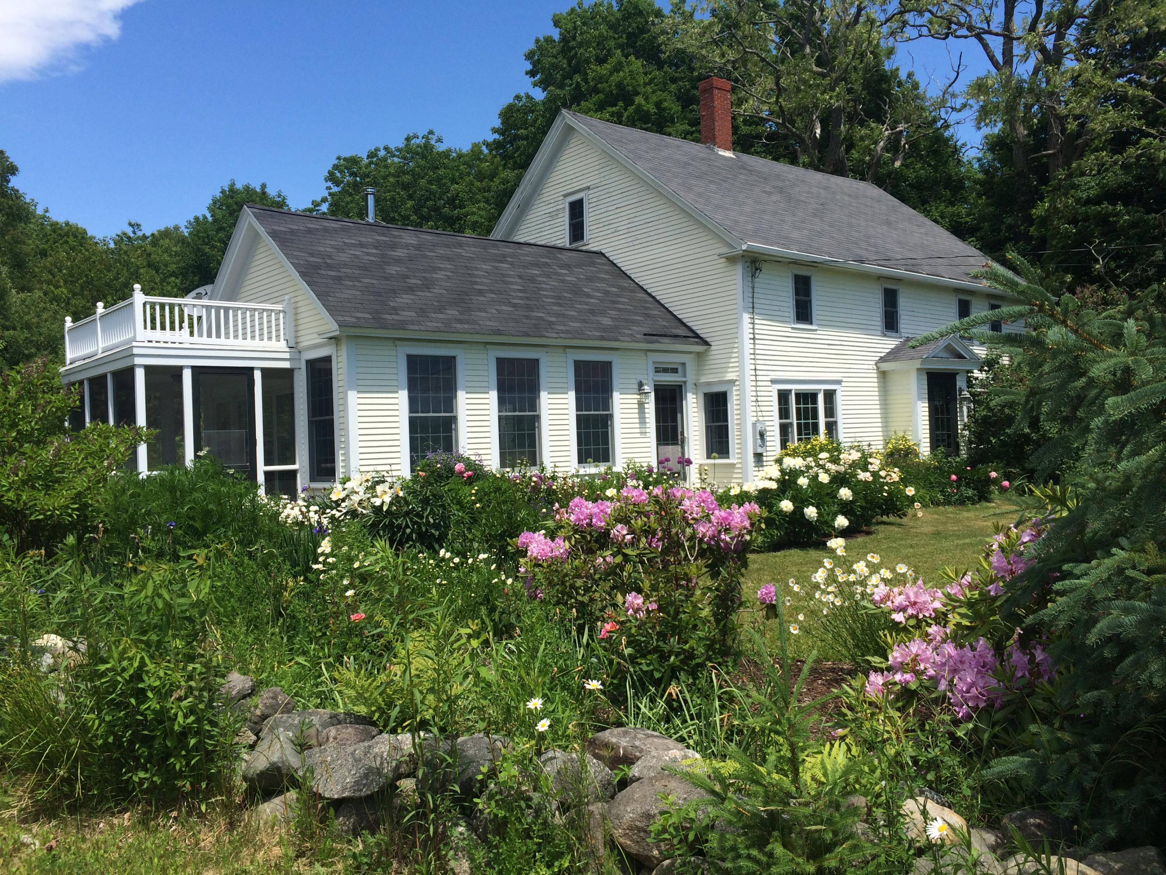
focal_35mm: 30
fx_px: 1011
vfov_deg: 46.8
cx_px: 583
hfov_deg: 60.0
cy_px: 438
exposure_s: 1/1866
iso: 32
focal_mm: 4.12
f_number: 2.2
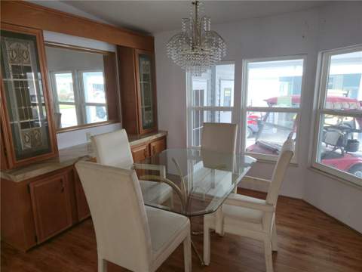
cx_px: 181
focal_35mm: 23
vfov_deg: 58.9
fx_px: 241
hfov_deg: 73.9
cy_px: 136
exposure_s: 1/60
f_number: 1.8
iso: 64
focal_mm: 5.4
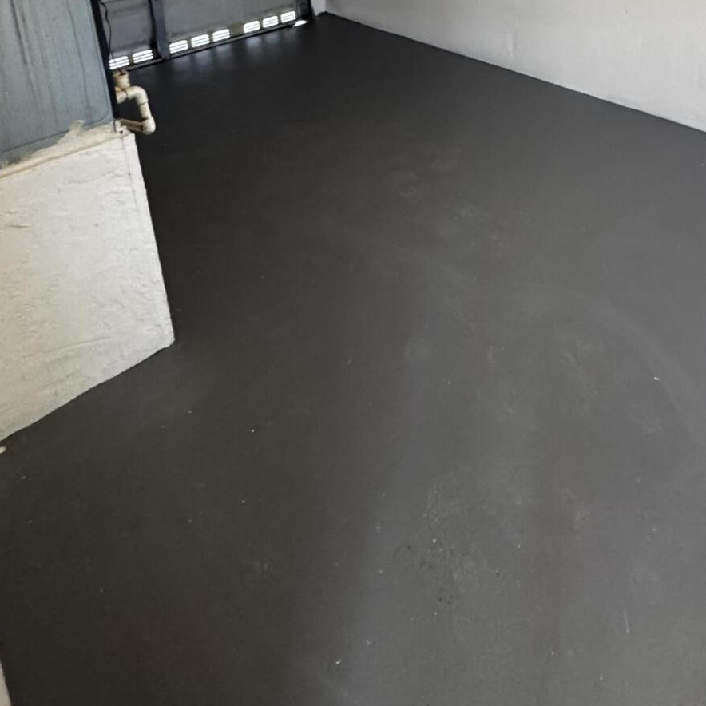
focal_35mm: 28
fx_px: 646
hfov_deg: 56.9
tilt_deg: -15.4
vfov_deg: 48.1
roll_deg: +2.2
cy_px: 11
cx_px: 422
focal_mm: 2.22
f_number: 2.2
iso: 400
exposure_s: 1/60
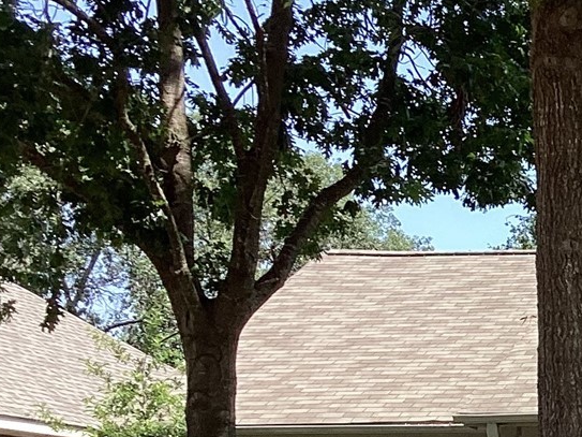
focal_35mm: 117
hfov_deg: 15.3
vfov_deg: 12.5
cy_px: 427
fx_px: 1967
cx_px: 928
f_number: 2.4
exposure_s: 1/445
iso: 25
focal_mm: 3.3
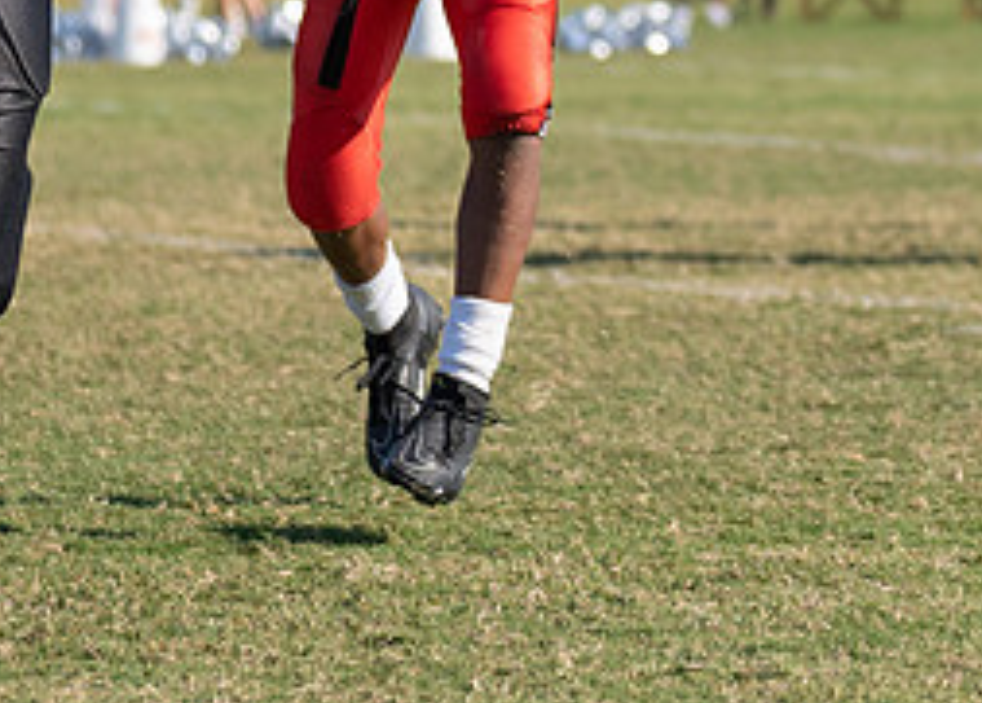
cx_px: 502
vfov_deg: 4.4
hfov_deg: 6.1
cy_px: -205
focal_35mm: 329
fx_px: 9181
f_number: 2.8
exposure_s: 1/3200
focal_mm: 70
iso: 160
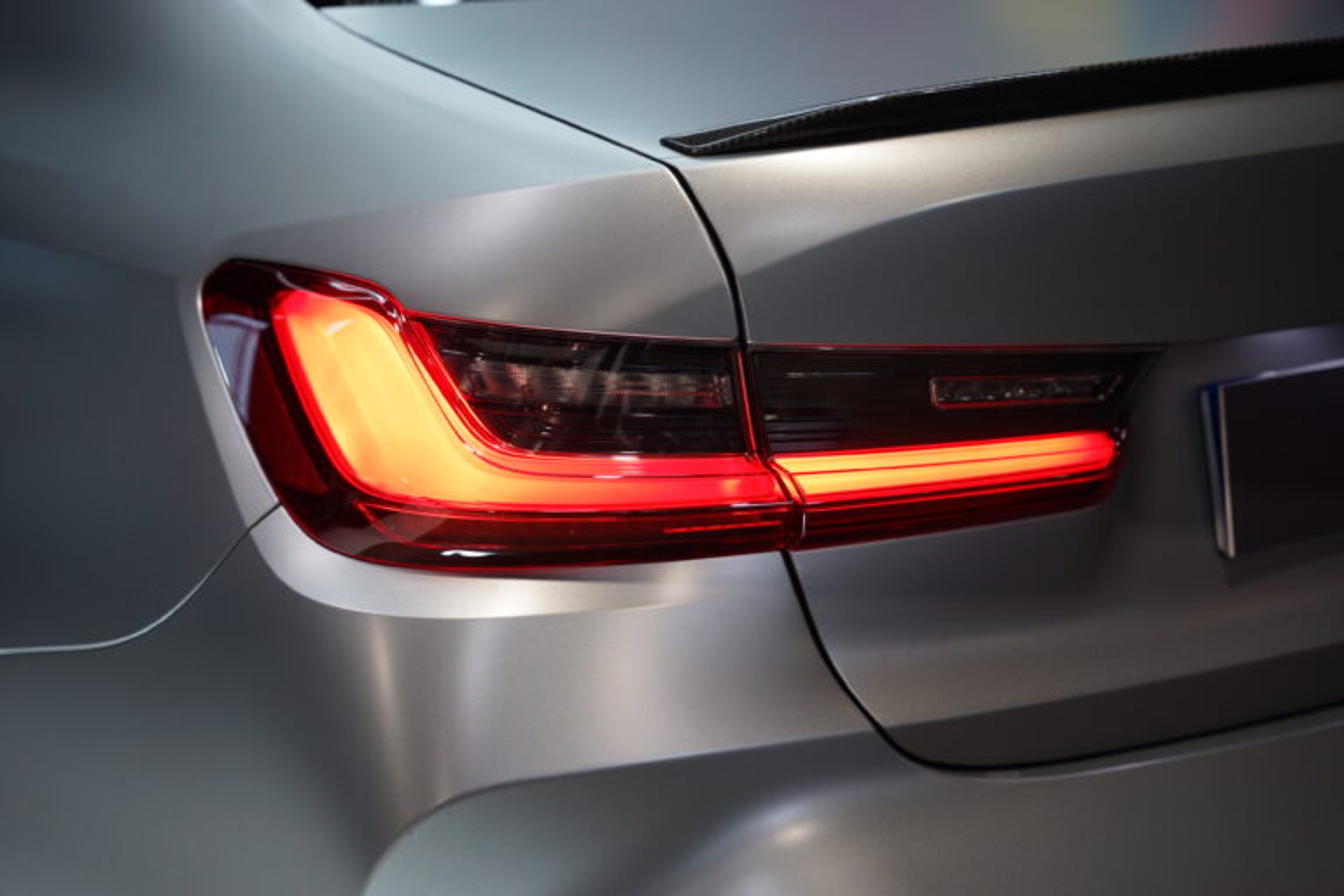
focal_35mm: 70
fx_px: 2613
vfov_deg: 19.5
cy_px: 448
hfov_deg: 28.8
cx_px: 672
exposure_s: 1/80
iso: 500
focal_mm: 70
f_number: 2.8
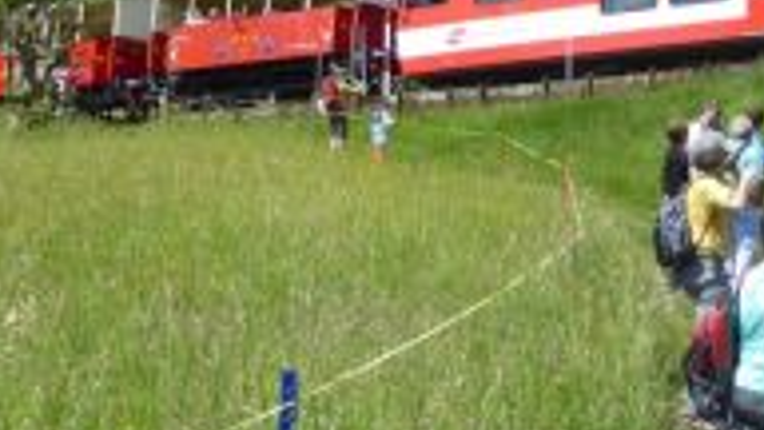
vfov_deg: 14.1
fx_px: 1722
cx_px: 519
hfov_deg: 24.9
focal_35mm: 85
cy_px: 36
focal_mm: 6.3
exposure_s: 1/500
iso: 100
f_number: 3.7
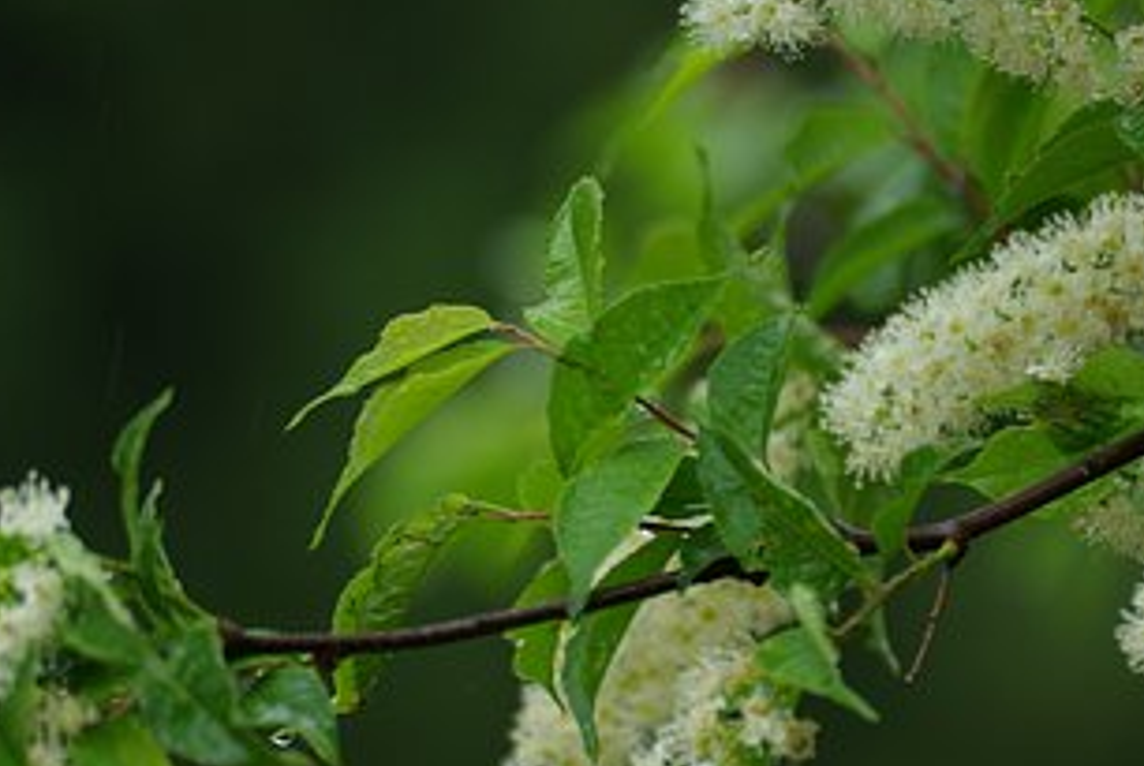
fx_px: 14384
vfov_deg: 3.1
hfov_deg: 4.6
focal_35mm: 452
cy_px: 413
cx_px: 665
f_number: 3.5
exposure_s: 1/160
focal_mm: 180
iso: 100
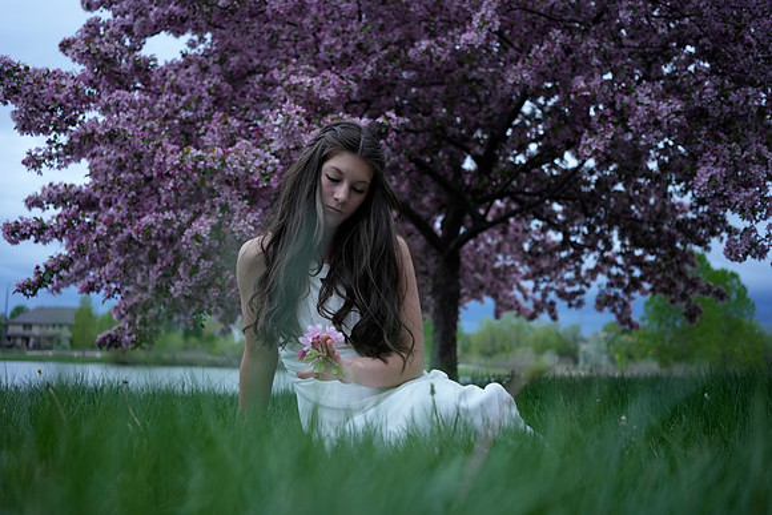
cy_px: 258
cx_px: 386
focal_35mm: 35
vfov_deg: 37.9
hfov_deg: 54.4
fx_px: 751
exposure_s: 1/500
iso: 400
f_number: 2.8
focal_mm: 35
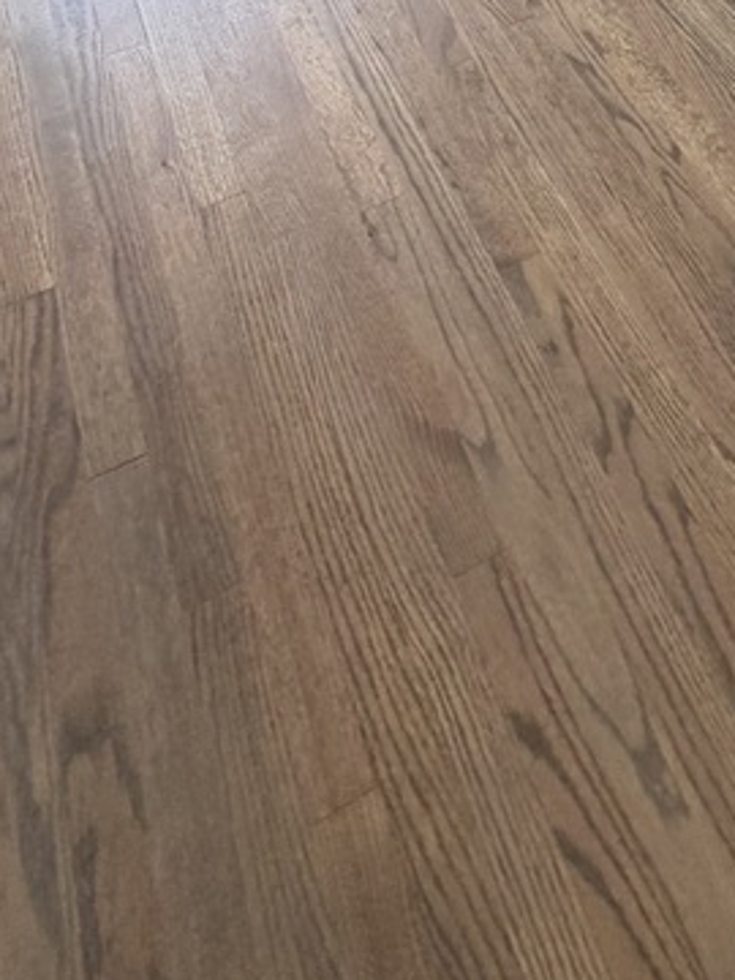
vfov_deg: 28.9
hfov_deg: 34.2
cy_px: -476
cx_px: 438
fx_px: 1189
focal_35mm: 42
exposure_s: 1/121
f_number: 2.2
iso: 250
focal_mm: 2.22
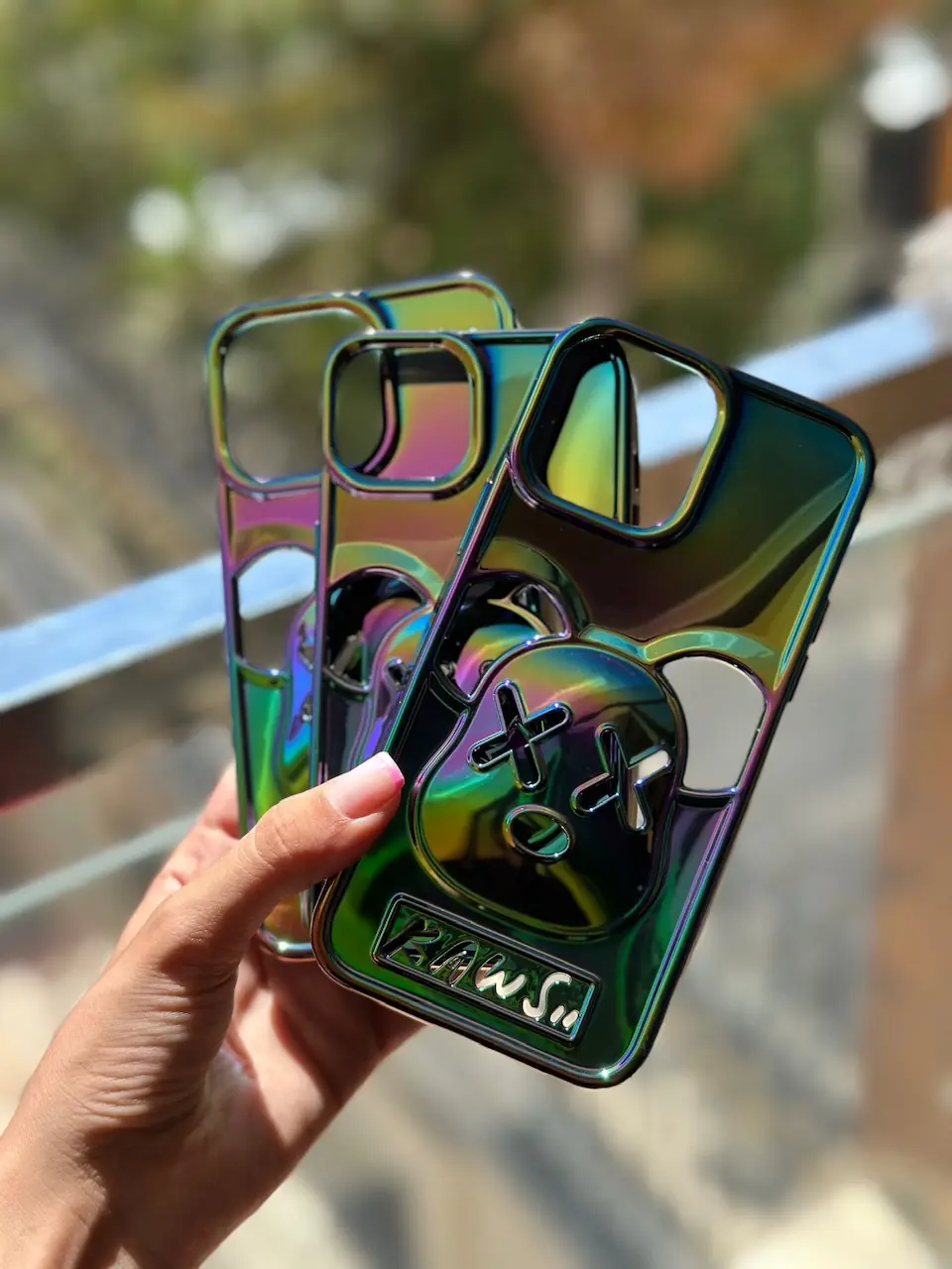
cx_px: 476
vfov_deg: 39.7
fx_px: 1760
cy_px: 634
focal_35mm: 48
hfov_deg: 30.3
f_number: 1.78
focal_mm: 6.86
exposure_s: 1/1639
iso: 80
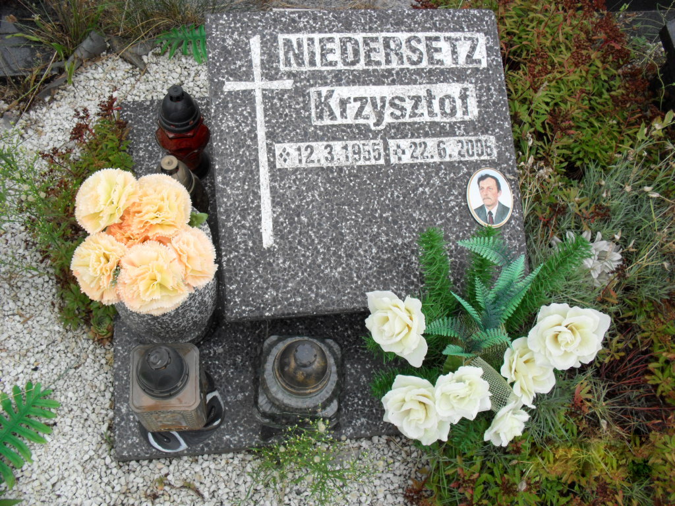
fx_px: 682
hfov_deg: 52.6
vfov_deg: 40.7
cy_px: 253
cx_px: 338
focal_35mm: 35
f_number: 3.2
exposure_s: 1/350
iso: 100
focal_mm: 6.3
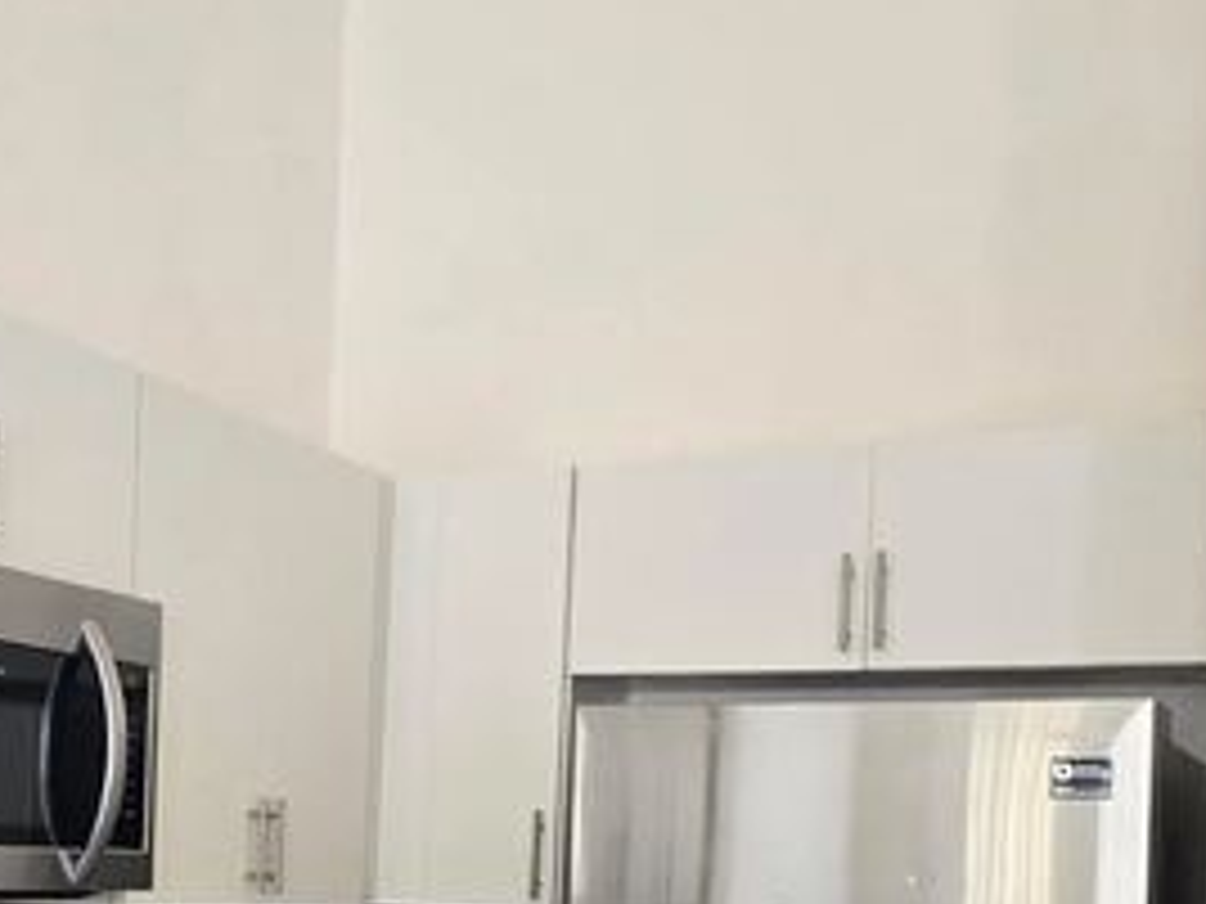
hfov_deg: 34.0
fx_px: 1916
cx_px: 256
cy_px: 841
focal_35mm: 55
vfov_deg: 25.6
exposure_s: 1/120
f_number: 1.8
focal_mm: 5.4
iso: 250
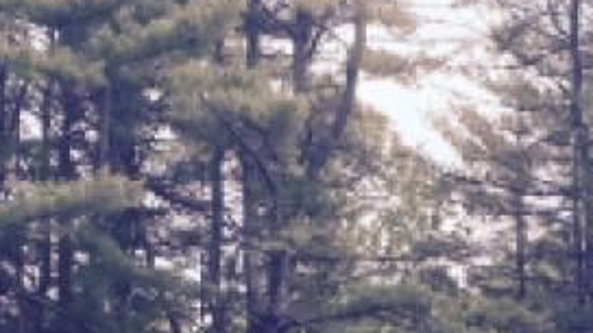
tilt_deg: +6.6
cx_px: 382
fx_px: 1871
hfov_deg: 18.0
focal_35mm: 119
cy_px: 530
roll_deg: +2.2
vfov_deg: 9.8
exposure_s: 1/789
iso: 32
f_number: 2.2
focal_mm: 4.15
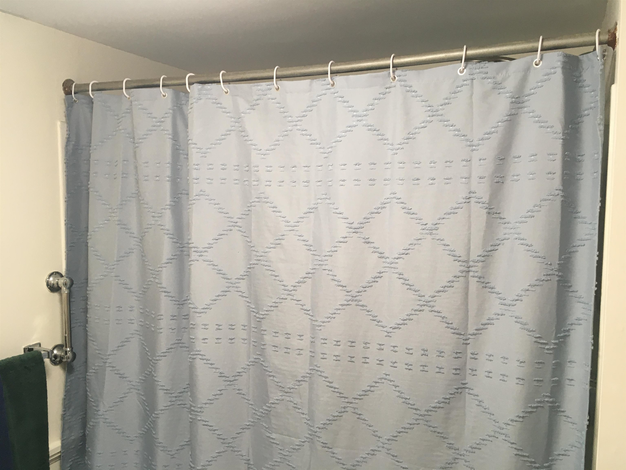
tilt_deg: -4.1
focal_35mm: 29
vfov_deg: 48.2
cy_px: 235
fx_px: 524
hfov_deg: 61.7
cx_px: 313
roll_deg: -0.6
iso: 50
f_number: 2.2
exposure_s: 1/30
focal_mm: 4.15
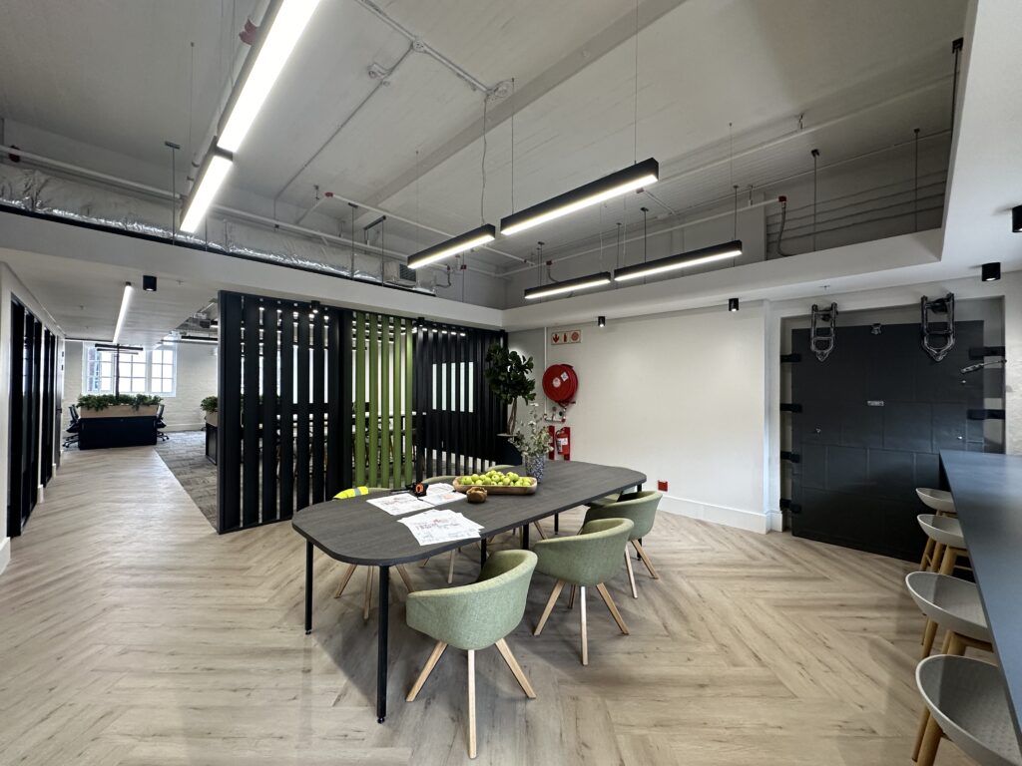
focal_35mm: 14
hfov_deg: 102.1
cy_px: 383
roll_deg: +0.2
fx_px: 413
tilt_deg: +1.3
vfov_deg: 85.7
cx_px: 511
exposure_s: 1/100
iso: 160
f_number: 2.2
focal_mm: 2.22
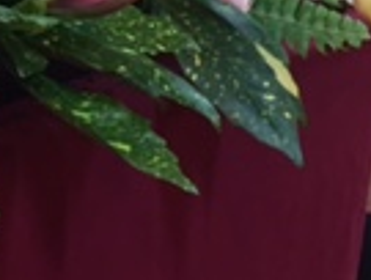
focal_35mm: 137
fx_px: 1472
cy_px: -222
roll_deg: -4.0
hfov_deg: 14.0
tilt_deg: -11.7
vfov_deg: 10.3
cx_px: -41
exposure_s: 1/33
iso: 160
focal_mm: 4.15
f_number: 2.2
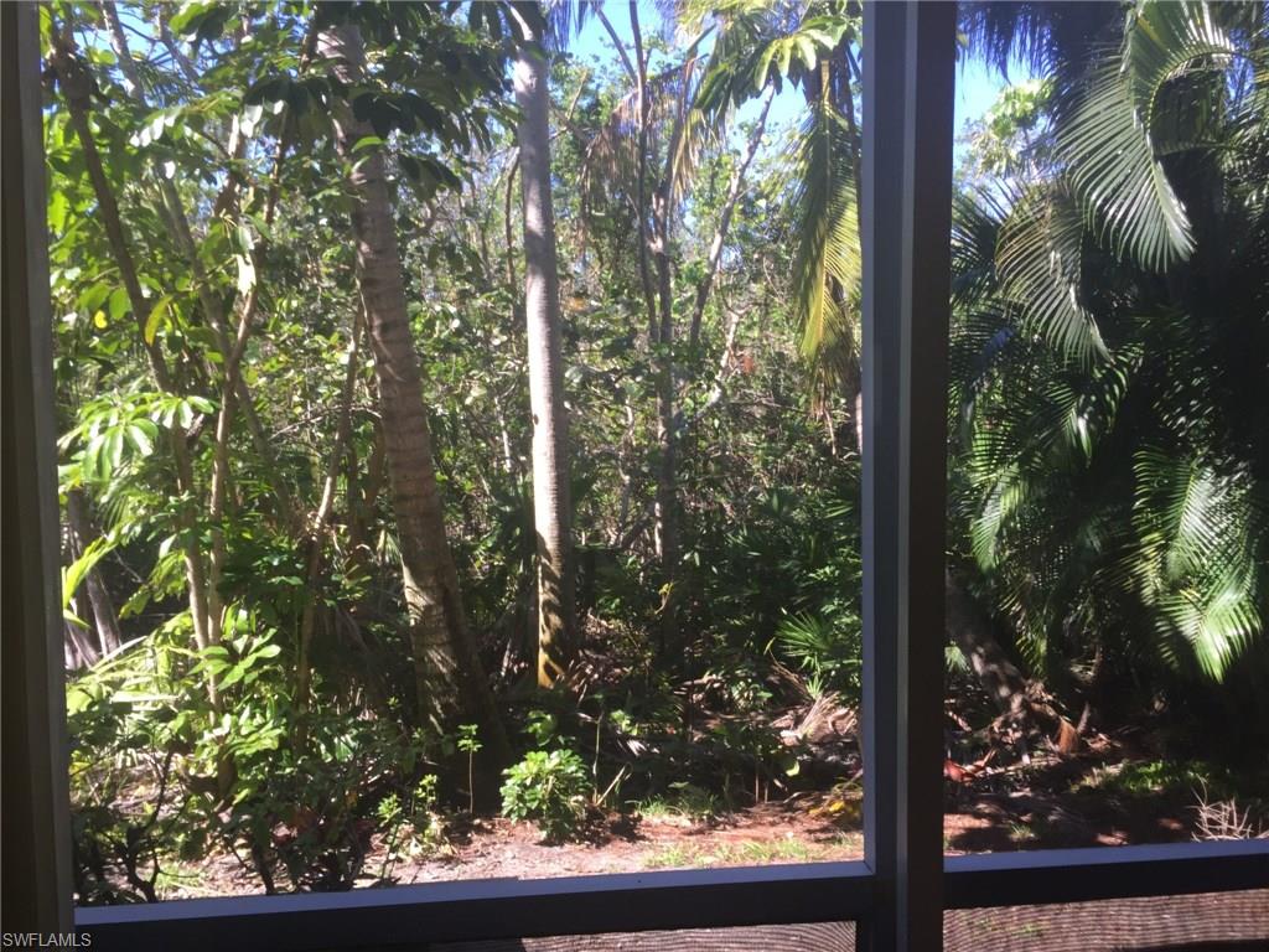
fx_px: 1063
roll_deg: +0.2
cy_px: 476
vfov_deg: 48.2
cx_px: 634
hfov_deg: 61.7
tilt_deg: -6.7
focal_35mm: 29
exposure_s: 1/120
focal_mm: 4.15
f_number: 2.2
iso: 50
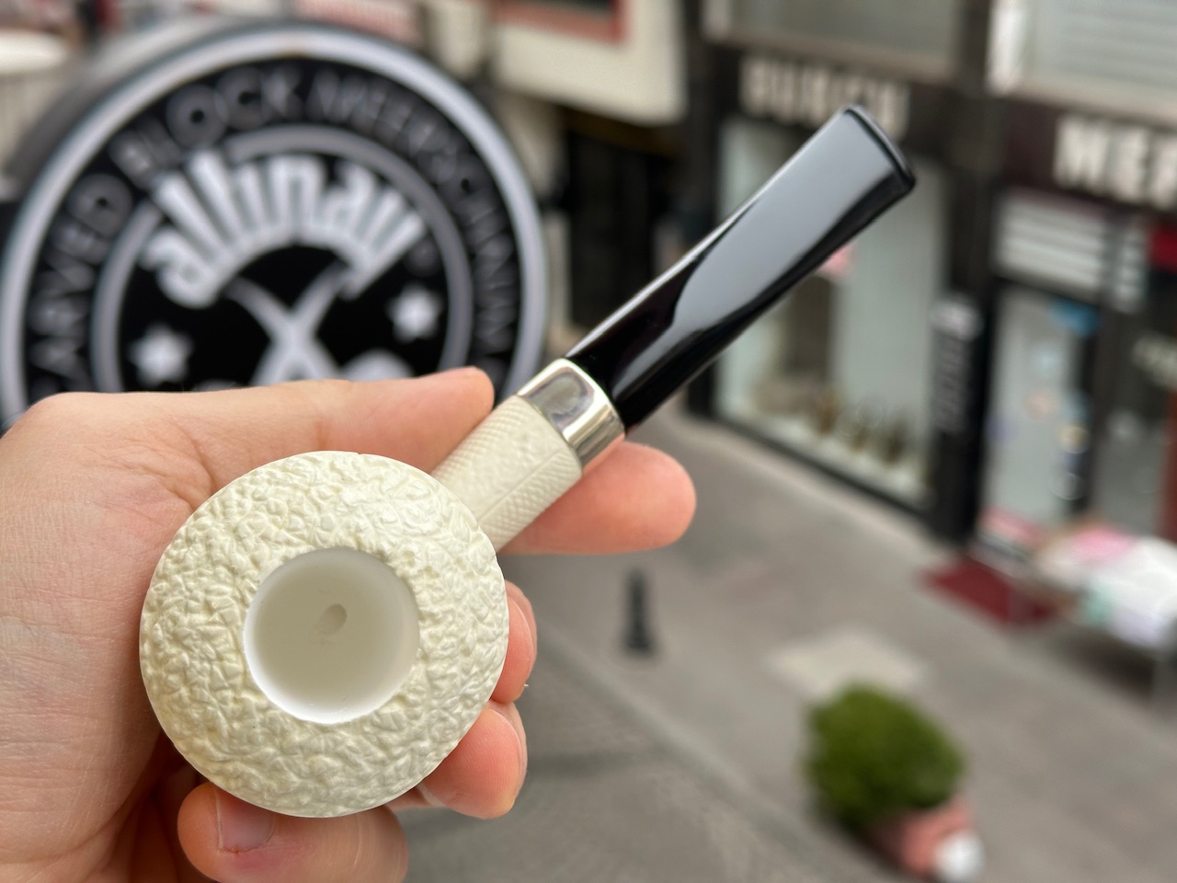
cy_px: 442
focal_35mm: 48
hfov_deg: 39.7
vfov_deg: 30.3
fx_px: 1632
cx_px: 588
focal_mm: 6.86
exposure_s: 1/184
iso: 64
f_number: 1.78
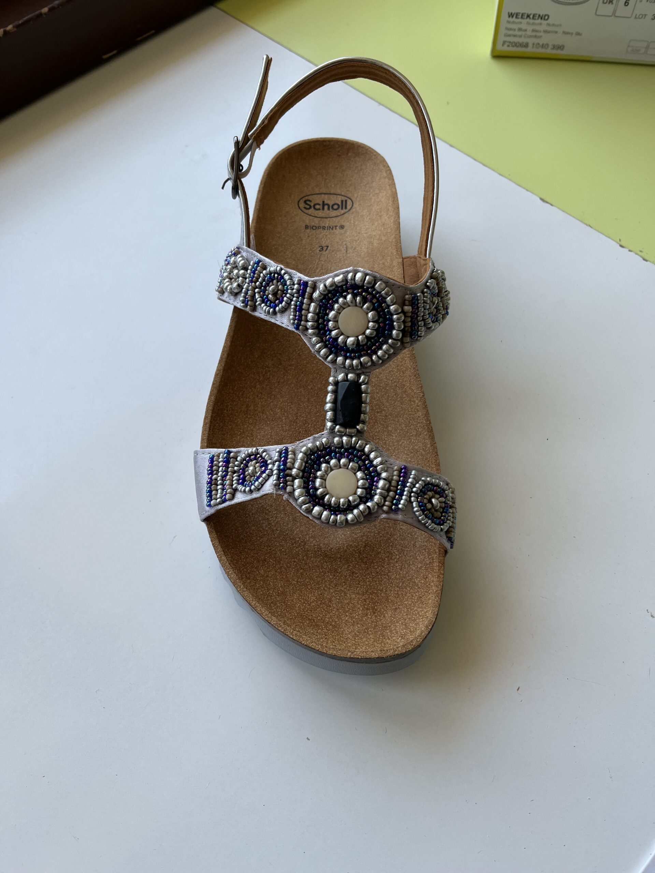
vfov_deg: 67.3
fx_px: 656
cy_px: 436
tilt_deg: -59.8
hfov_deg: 53.1
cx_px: 328
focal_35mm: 26
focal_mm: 5.1
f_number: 1.6
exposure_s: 1/481
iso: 50
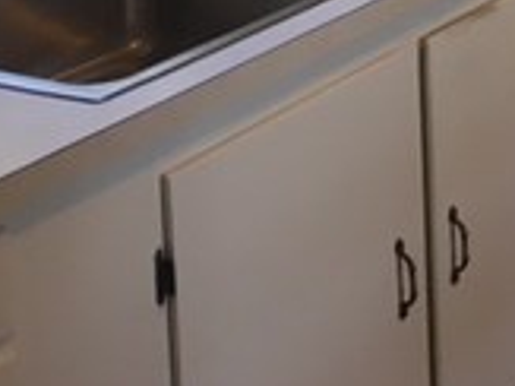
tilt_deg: -6.9
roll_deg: +1.1
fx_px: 1695
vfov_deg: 11.9
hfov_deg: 15.8
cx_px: 784
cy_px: -332
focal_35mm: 114
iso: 50
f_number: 2.2
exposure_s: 1/30
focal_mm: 4.15
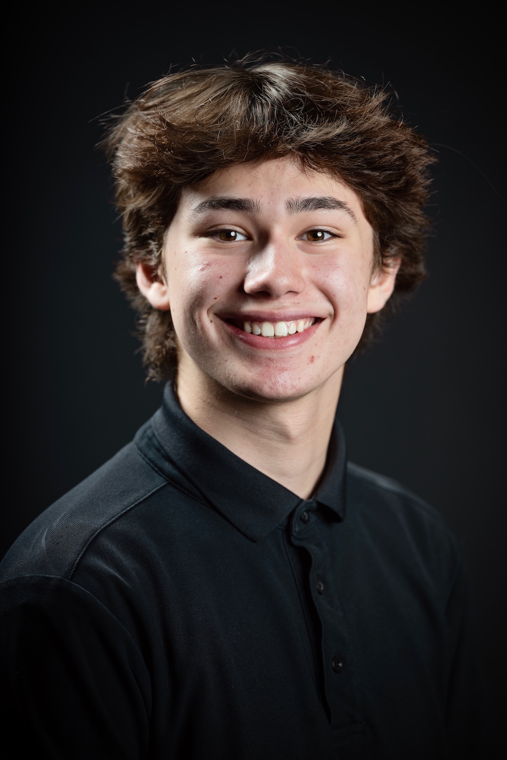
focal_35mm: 200
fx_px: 4226
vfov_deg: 10.3
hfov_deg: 6.9
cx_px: 254
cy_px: 380
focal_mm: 200
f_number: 3.5
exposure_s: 1/200
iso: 100
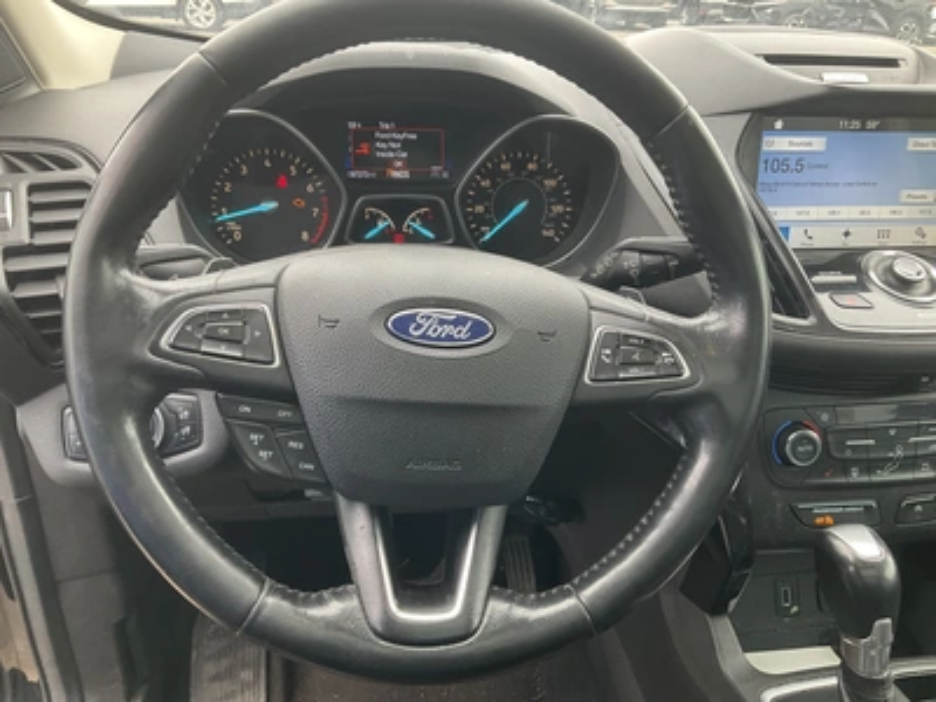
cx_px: 468
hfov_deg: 61.7
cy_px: 351
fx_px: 784
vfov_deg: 48.2
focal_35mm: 29
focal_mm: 3
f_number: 1.8
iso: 64
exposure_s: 1/102
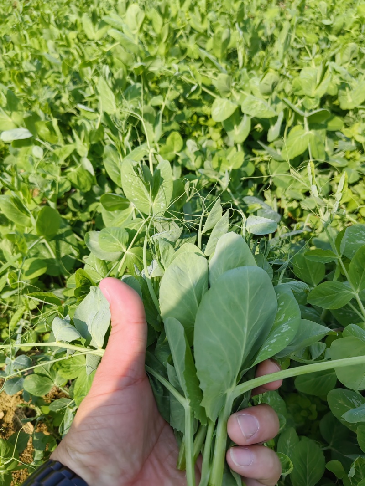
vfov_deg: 65.3
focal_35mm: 27
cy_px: 243
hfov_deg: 51.3
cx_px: 182
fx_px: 380
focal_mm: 5.52
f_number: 1.9
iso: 50
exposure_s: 1/1912
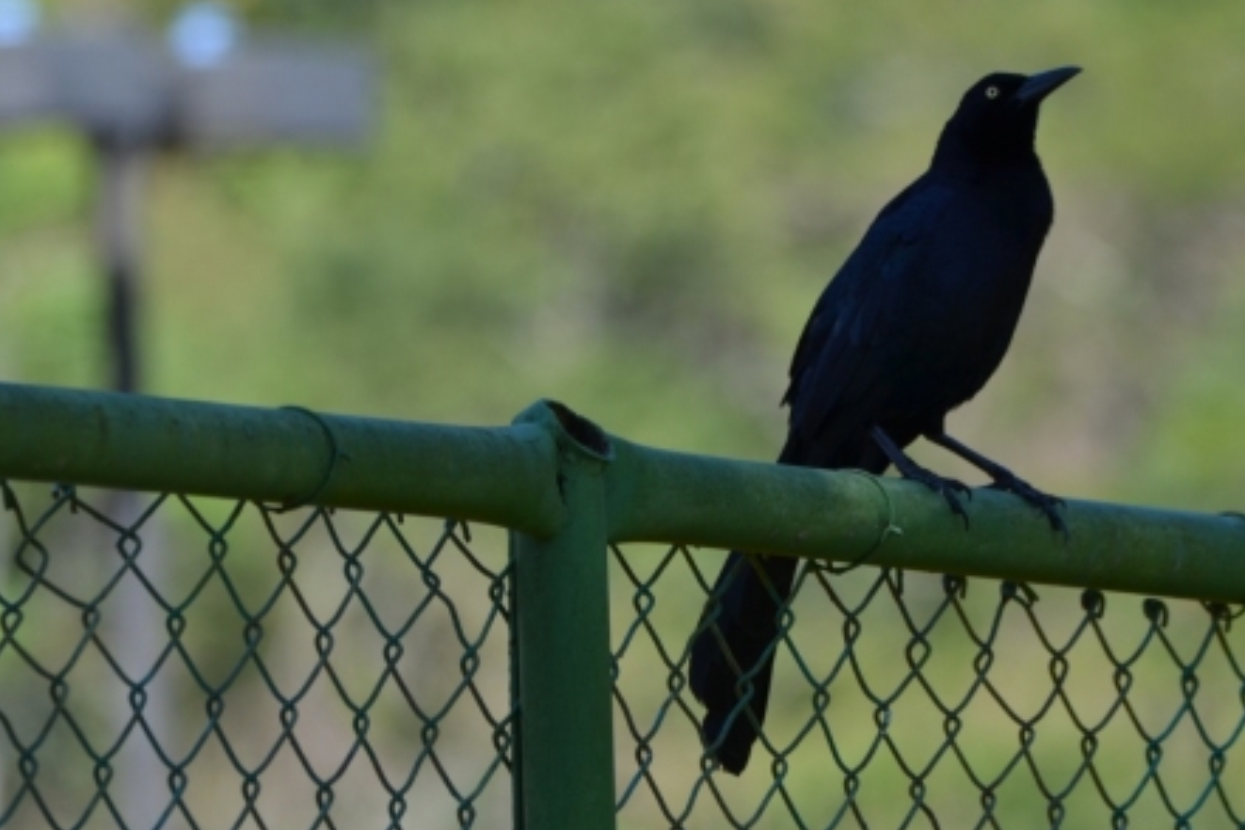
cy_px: 198
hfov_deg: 3.3
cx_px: 1081
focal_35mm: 625
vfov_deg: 2.2
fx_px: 21613
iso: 200
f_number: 5.6
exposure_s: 1/500
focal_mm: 230
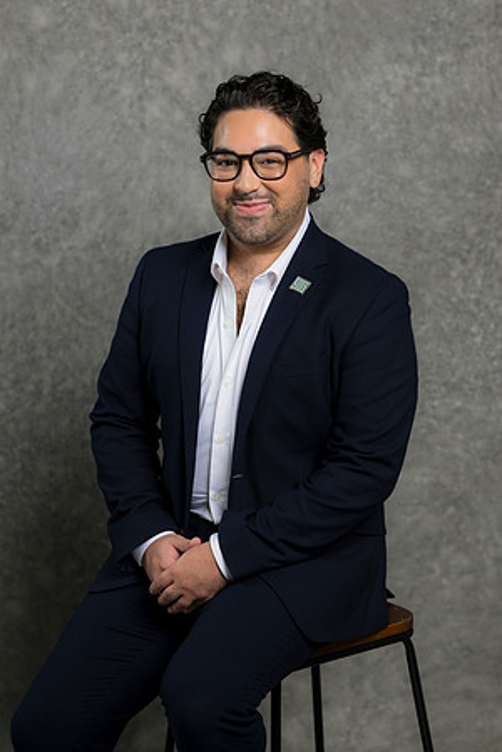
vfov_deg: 23.9
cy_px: 376
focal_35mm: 85
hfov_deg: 16.1
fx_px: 1778
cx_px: 251
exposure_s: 1/200
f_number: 5
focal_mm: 85
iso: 125
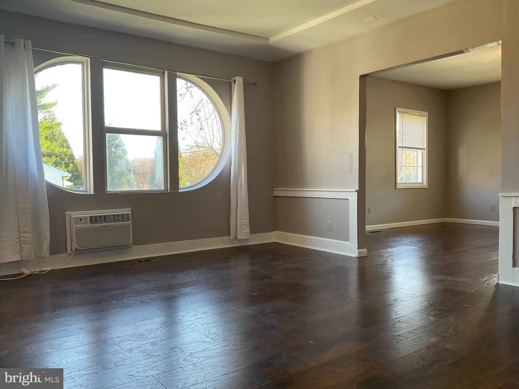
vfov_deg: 48.2
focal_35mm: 29
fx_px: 435
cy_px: 194
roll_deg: +0.5
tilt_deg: -2.0
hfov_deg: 61.7
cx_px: 260
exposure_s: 1/120
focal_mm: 3
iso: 50
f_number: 1.8
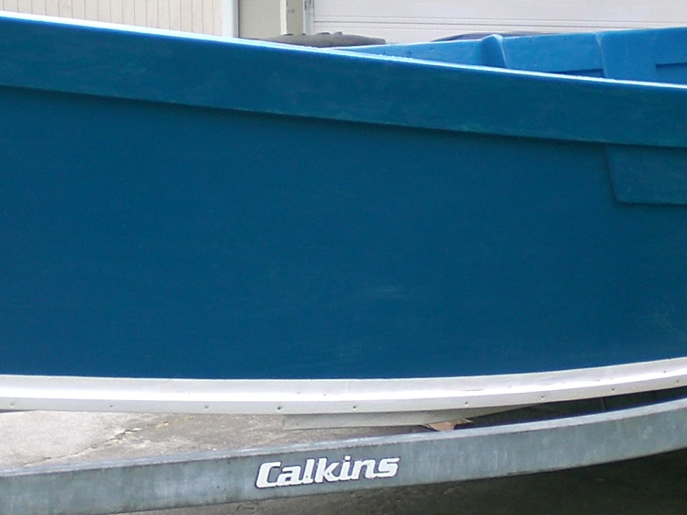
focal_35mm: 104
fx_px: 2064
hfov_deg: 18.9
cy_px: 234
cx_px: 360
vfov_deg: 14.2
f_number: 3.1
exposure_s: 1/160
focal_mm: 6.3
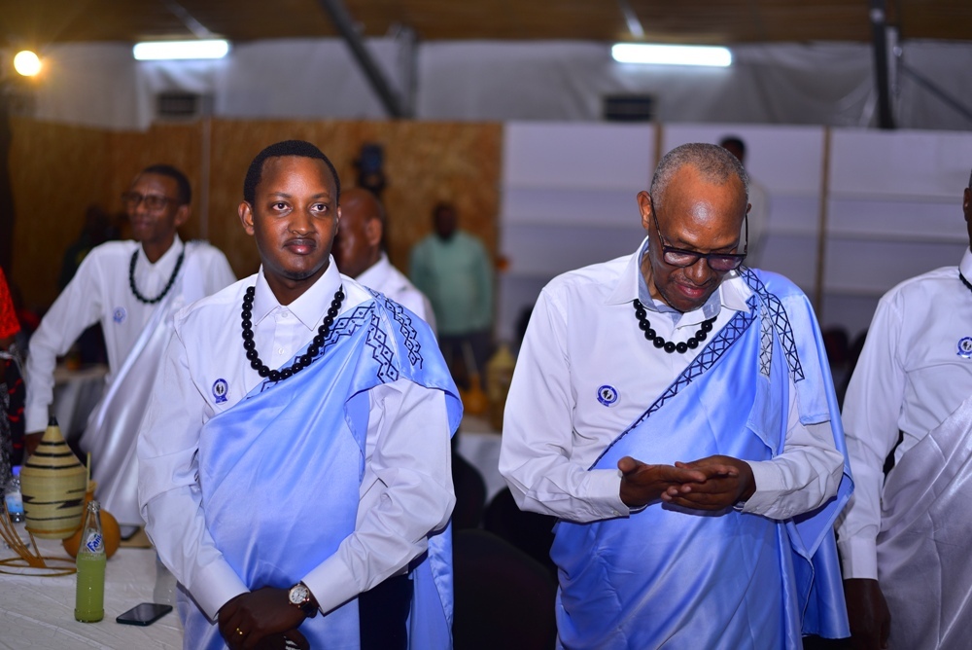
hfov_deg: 39.6
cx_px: 486
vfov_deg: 27.0
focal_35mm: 50
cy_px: 325
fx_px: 1351
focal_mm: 50
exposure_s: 1/250
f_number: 1.8
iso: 100
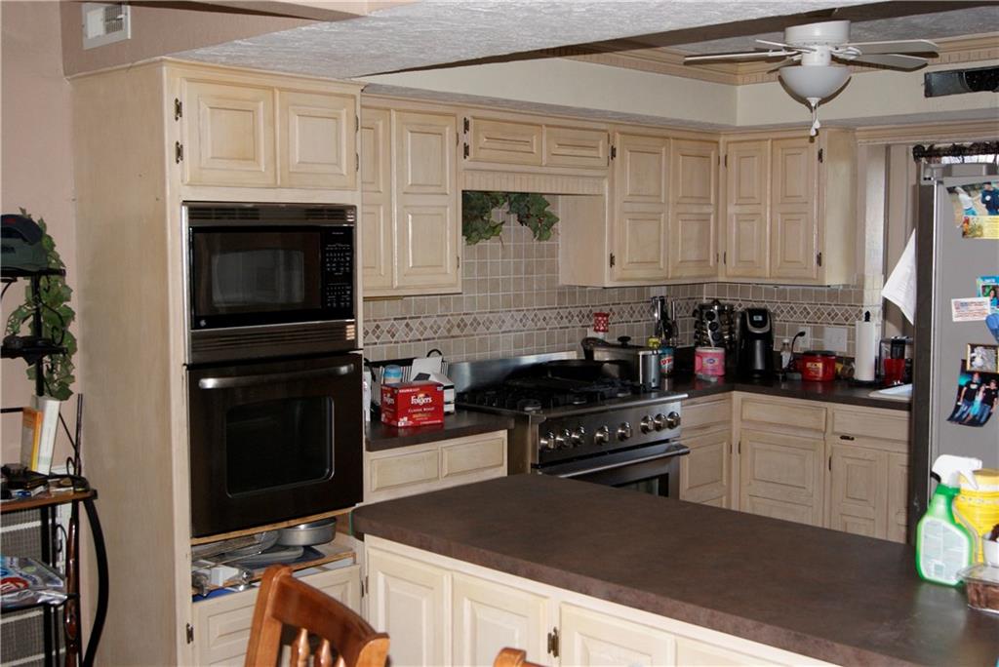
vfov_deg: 31.9
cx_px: 500
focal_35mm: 42
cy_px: 334
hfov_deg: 46.4
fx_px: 1166
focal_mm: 28
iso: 400
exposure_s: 1/60
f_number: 5.6
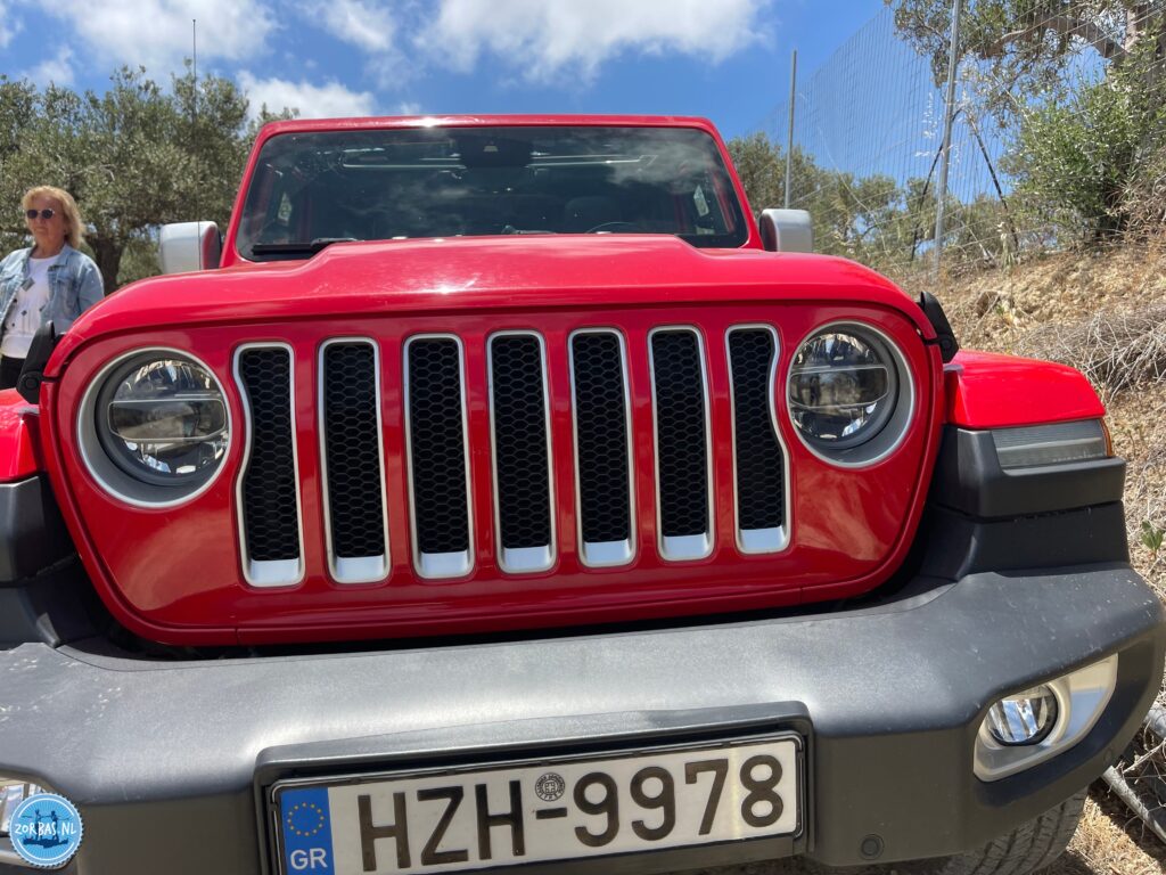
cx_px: 583
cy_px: 438
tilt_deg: -3.6
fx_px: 842
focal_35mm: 25
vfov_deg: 54.9
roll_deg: -0.9
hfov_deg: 69.4
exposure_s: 1/2083
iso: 32
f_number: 1.6
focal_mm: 5.1
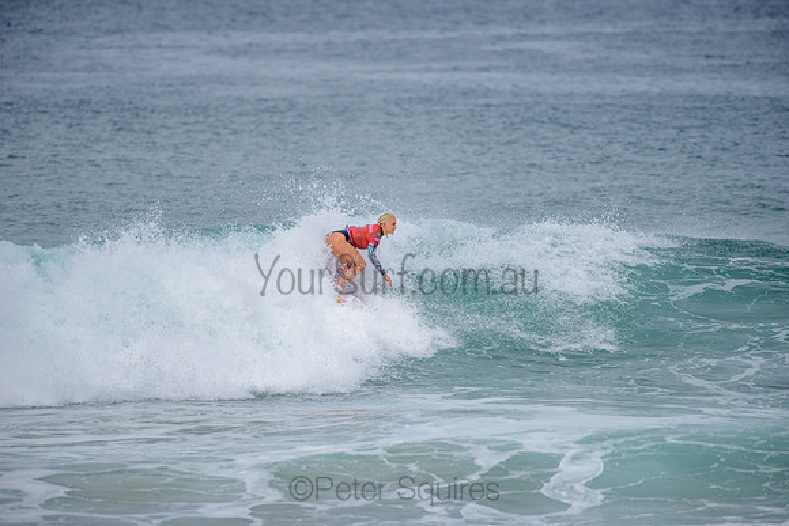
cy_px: 263
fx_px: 10960
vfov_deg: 2.8
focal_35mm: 500
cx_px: 394
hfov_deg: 4.1
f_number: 5.6
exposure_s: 1/2000
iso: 250
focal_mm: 500
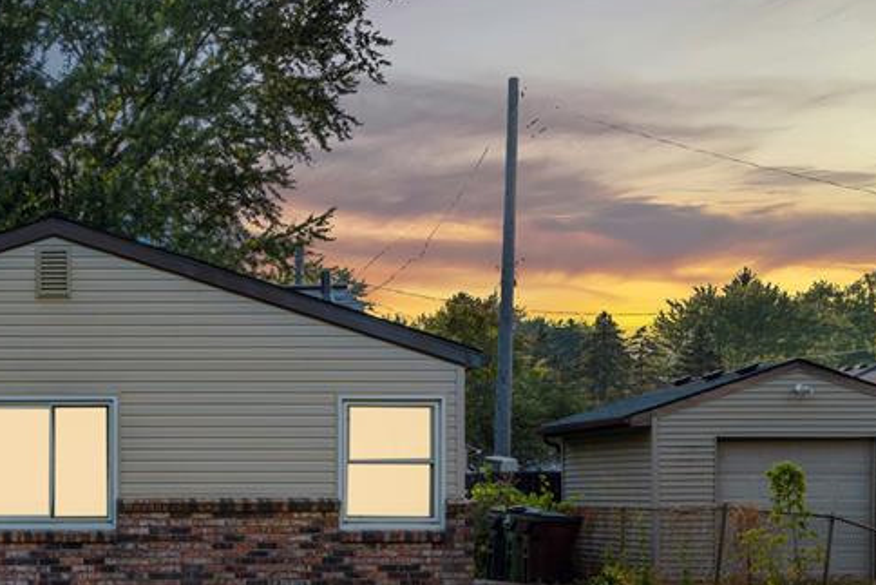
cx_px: -24
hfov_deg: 25.8
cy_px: 509
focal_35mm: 74
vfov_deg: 18.2
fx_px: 1801
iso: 100
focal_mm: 35
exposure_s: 1/40
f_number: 8
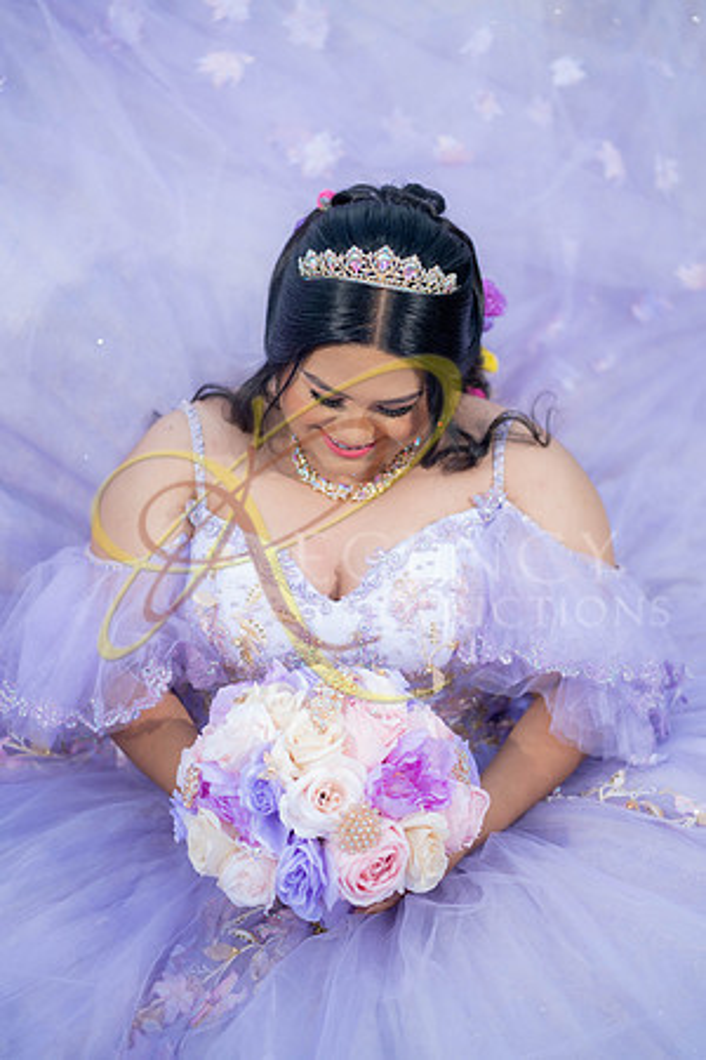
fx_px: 2500
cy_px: 530
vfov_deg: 23.9
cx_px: 353
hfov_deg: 16.1
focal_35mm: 85
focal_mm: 85
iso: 125
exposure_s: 1/1250
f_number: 1.8
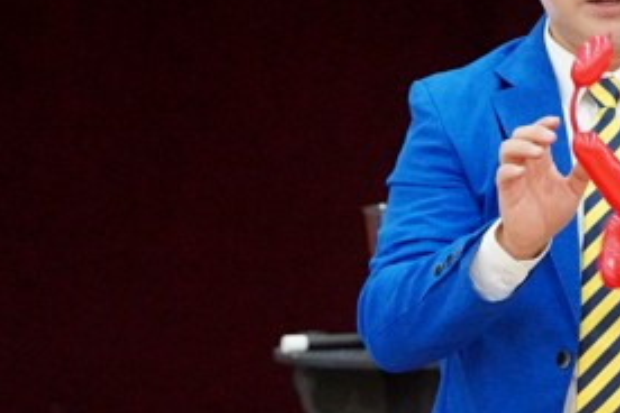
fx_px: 11228
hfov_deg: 3.2
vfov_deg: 2.1
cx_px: 613
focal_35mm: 652
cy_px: 135
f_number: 4
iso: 6400
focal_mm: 200
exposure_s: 1/250
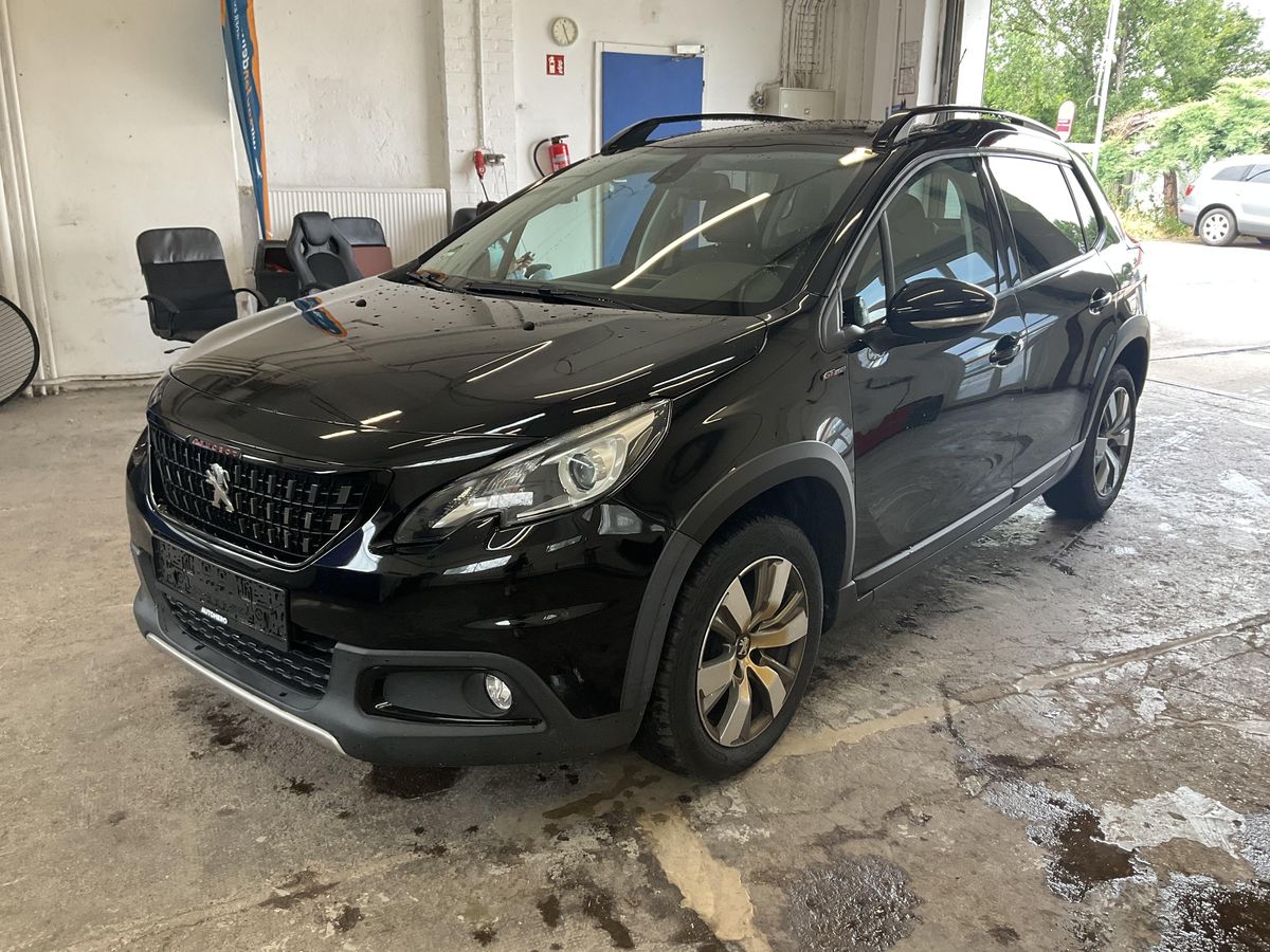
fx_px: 1064
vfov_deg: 48.2
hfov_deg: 61.7
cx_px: 635
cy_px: 476
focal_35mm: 29
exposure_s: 1/100
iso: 50
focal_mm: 3
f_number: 1.8
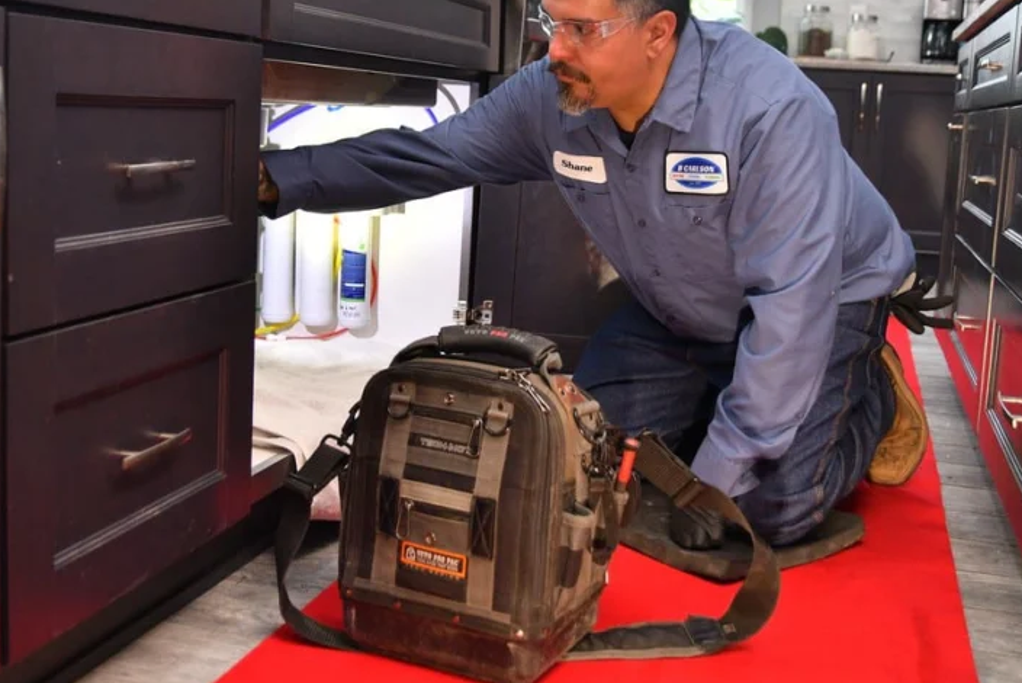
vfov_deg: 28.0
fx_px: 1363
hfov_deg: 41.1
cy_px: 246
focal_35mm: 48
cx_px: 515
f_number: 2.8
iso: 500
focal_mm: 22
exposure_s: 1/250
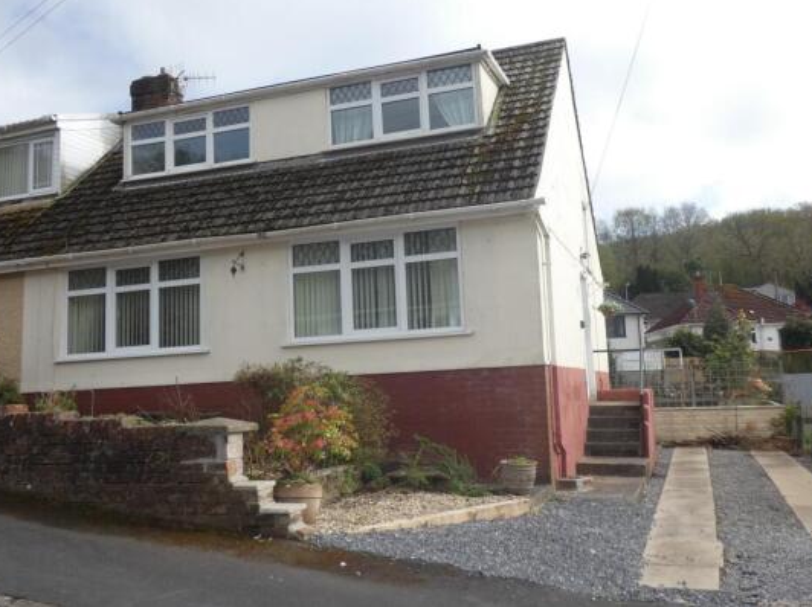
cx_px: 425
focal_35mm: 34
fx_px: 797
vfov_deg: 41.7
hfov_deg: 54.0
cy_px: 275
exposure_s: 1/640
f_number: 3.3
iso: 80
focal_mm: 5.5
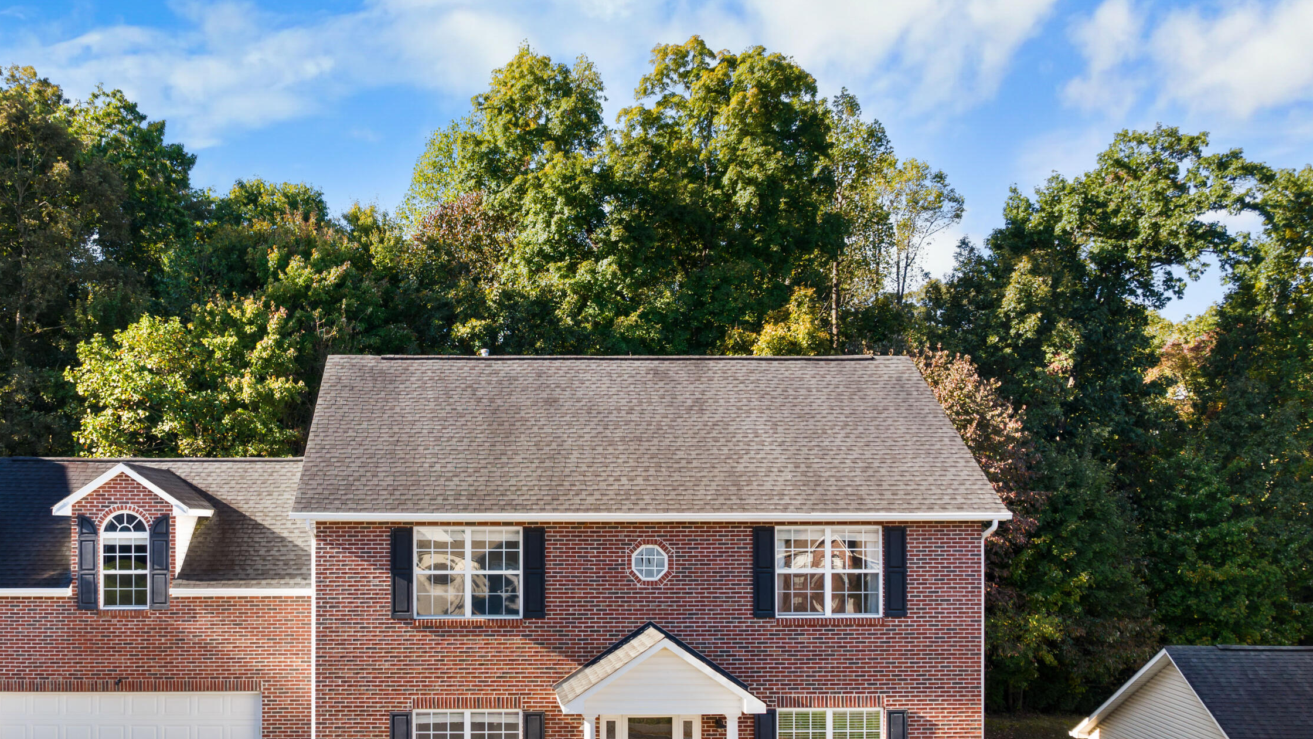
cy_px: 487
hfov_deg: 56.0
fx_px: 1219
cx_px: 501
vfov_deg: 33.5
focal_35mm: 35
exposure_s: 1/25
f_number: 2.8
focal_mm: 12.29
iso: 110
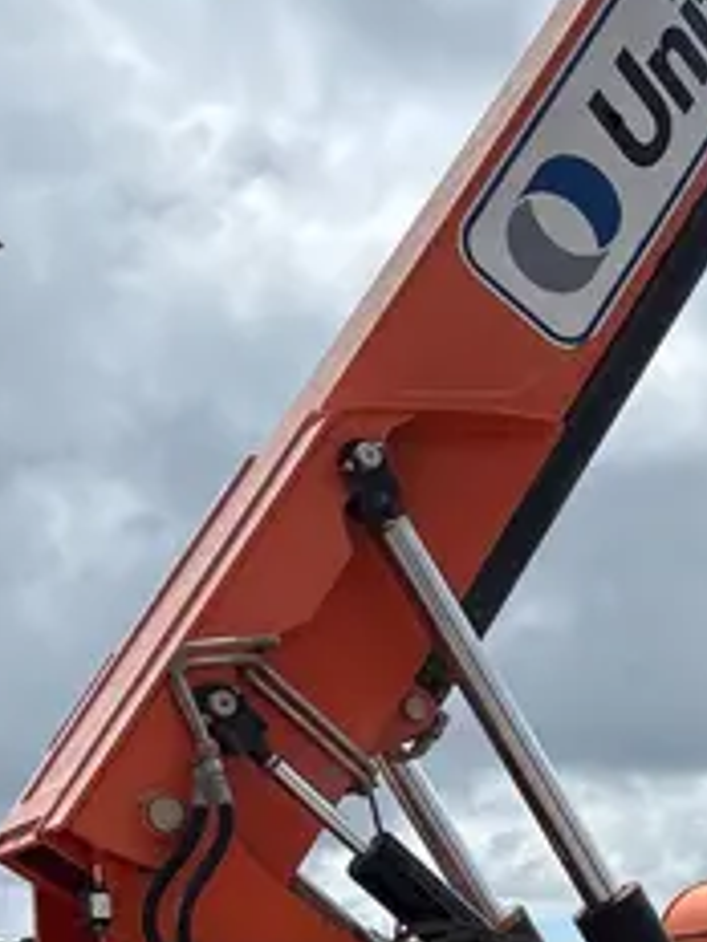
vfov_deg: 22.1
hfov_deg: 16.8
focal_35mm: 82
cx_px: 947
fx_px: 2233
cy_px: 1119
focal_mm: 5.96
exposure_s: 1/6993
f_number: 1.6
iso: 50
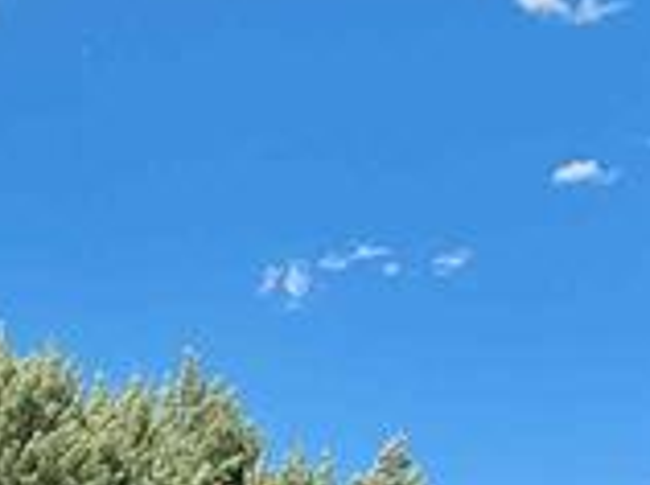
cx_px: -510
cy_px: 1015
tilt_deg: -0.1
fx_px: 2925
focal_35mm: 156
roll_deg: +0.9
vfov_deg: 8.9
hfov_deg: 11.7
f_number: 1.78
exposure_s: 1/4310
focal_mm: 6.76
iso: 80
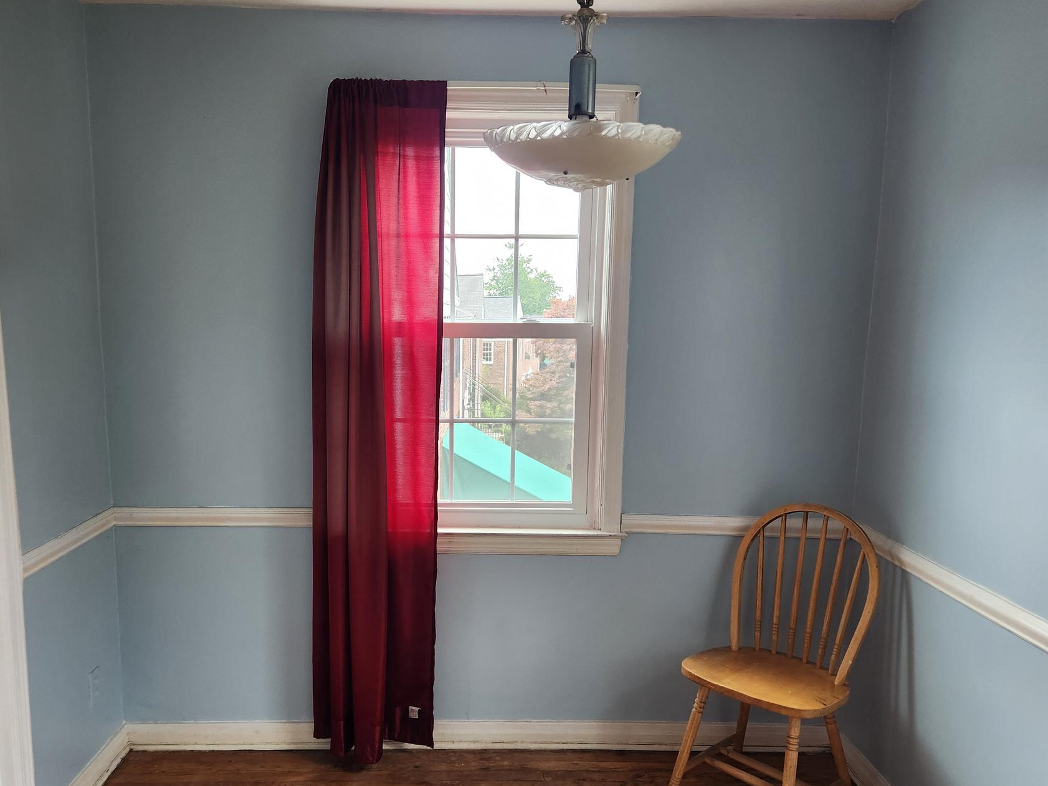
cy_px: 464
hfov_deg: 63.3
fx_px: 848
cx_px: 474
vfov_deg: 49.5
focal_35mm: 28
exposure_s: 1/180
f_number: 1.8
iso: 125
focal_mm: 5.4
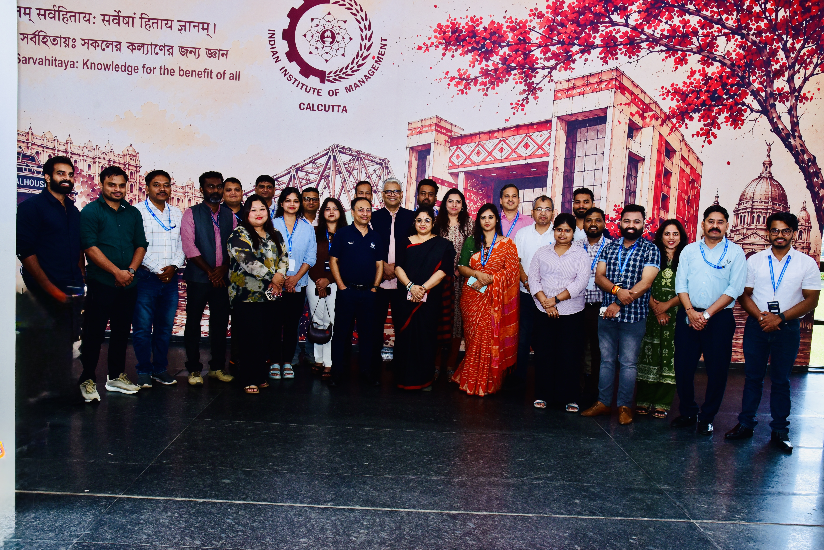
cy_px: 275
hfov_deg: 65.5
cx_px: 412
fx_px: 641
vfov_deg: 46.4
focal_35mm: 28
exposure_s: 1/125
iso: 800
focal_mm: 28
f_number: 9
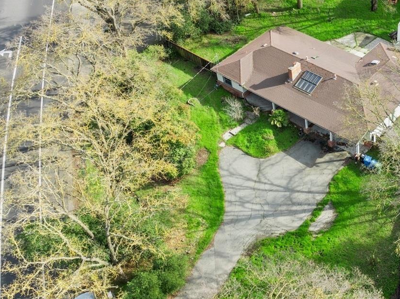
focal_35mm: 46
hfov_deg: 38.3
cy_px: 101
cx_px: 364
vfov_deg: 31.2
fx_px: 531
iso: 110
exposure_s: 1/100
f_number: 2.8
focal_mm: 12.29
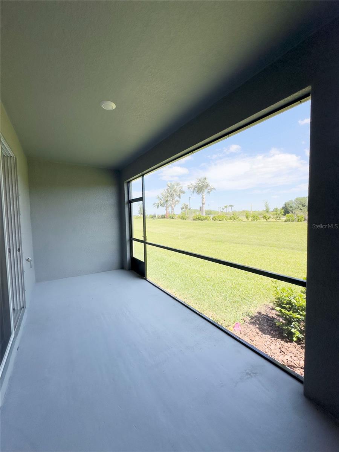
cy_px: 226
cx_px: 170
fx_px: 183
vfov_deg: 102.1
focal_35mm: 14
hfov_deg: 85.7
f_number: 2.2
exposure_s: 1/750
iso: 40
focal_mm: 2.22
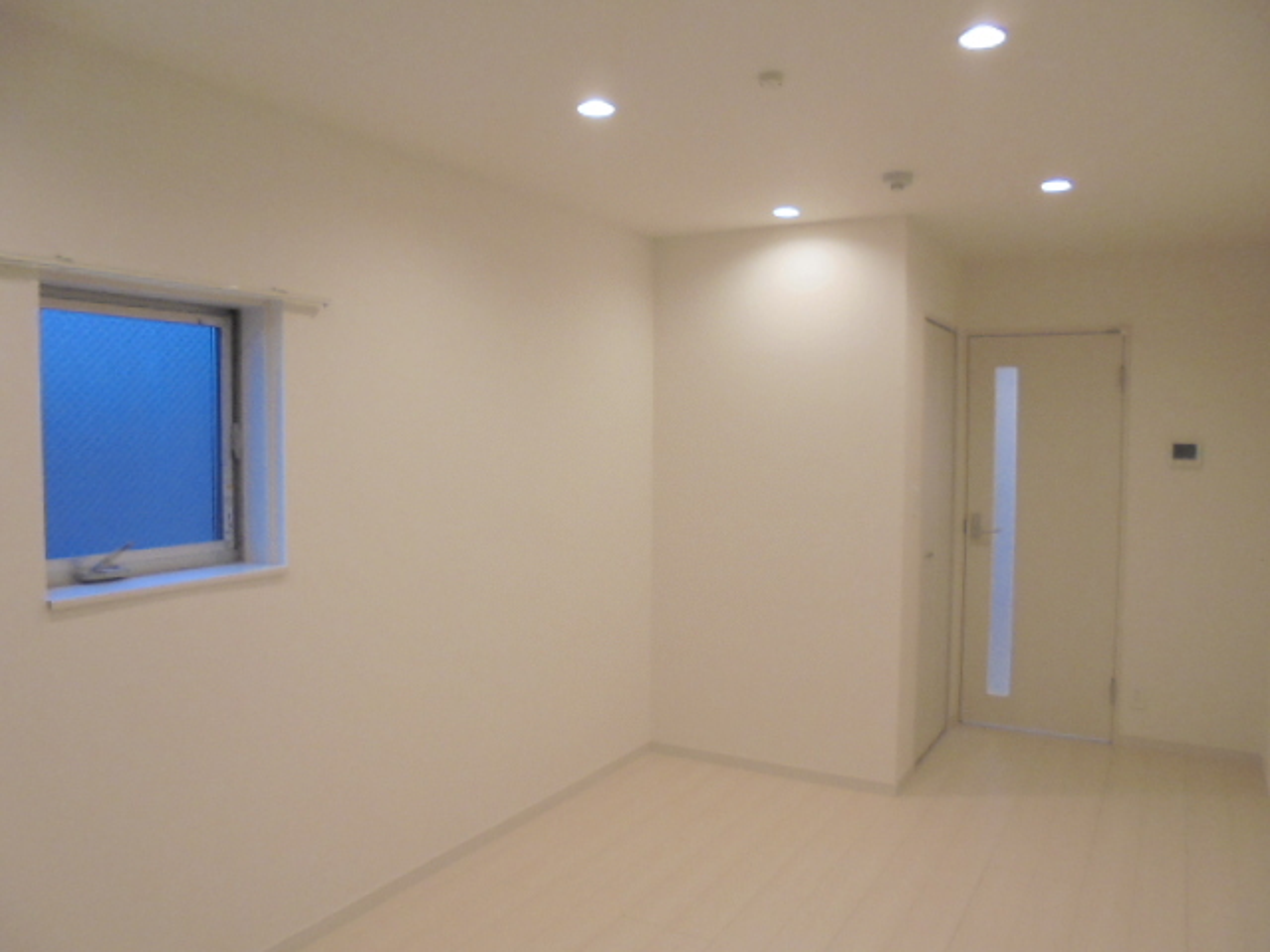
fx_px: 954
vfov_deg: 53.1
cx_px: 635
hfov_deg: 67.3
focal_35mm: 26
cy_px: 476
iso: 200
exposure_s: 1/30
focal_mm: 4.6
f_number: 3.5
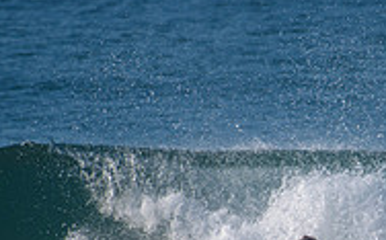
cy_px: 272
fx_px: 16559
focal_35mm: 1576
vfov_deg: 0.8
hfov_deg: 1.3
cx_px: 331
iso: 140
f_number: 5.6
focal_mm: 500
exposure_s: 1/2000
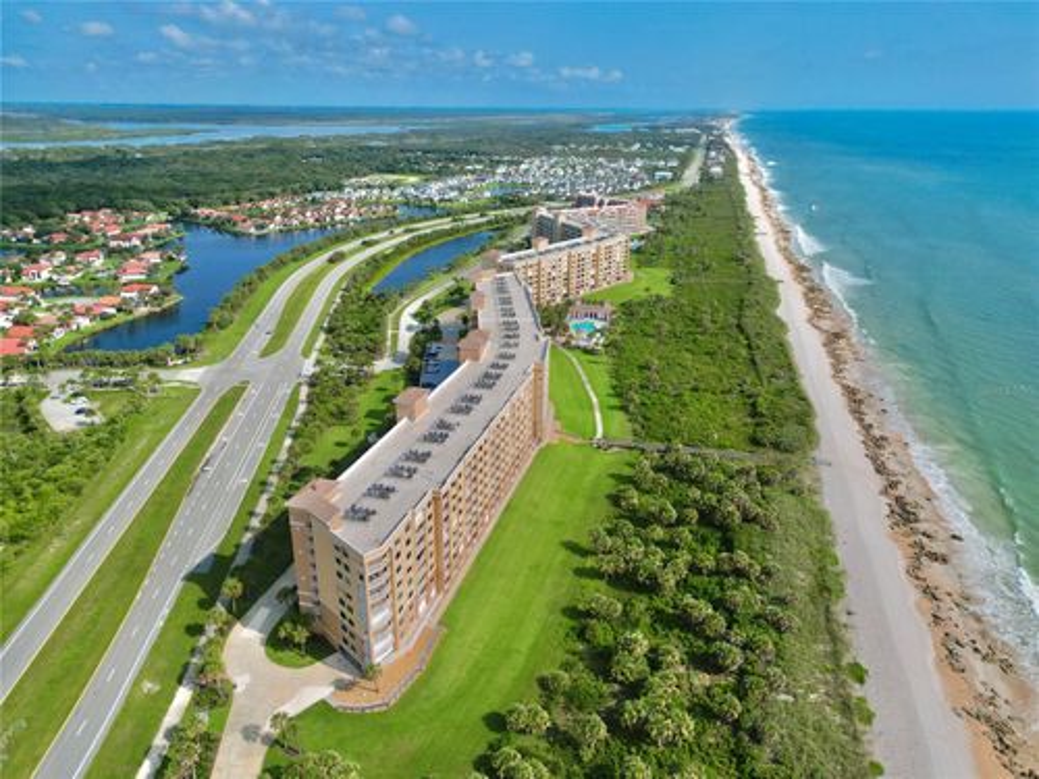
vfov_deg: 56.8
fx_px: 720
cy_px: 390
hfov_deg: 71.6
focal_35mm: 24
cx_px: 520
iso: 130
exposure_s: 1/6400
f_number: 1.7
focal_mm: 6.72
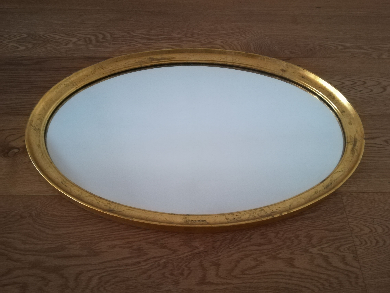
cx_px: 195
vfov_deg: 53.1
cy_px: 146
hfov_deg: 67.3
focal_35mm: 26
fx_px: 293
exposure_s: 1/15
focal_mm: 3.83
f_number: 2.2
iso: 1000
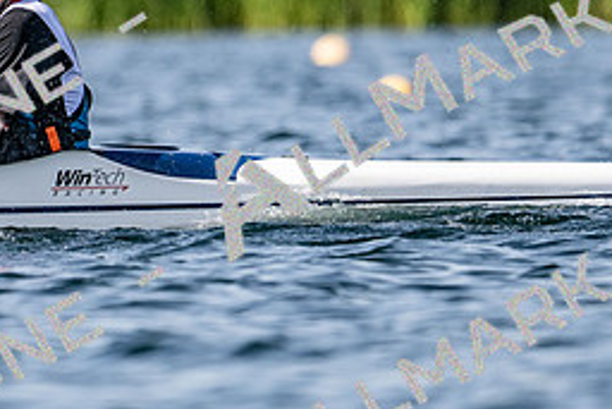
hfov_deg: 1.5
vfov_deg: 1.0
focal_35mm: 1358
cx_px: 10
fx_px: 23098
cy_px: 36
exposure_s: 1/2500
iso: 220
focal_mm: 400
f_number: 4.5
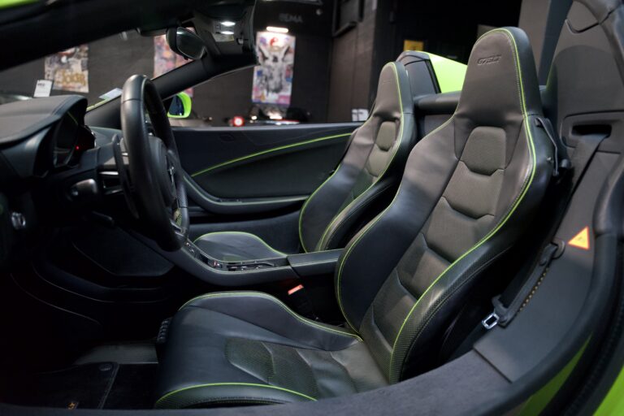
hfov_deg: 73.7
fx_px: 416
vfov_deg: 53.1
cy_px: 208
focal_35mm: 24
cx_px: 312
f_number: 2.8
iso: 3200
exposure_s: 1/100
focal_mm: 24
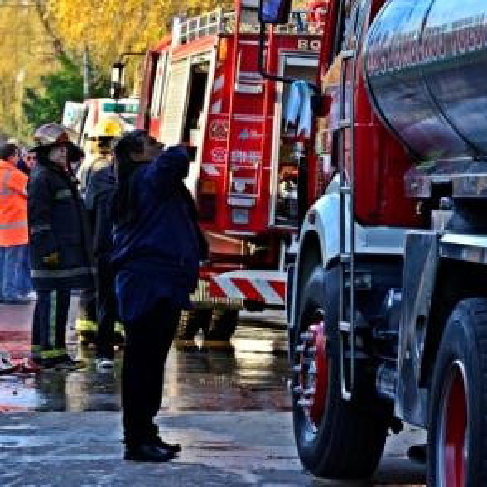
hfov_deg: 9.0
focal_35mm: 194
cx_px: 186
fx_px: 3088
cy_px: 243
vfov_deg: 9.0
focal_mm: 100
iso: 800
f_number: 5.6
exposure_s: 1/500
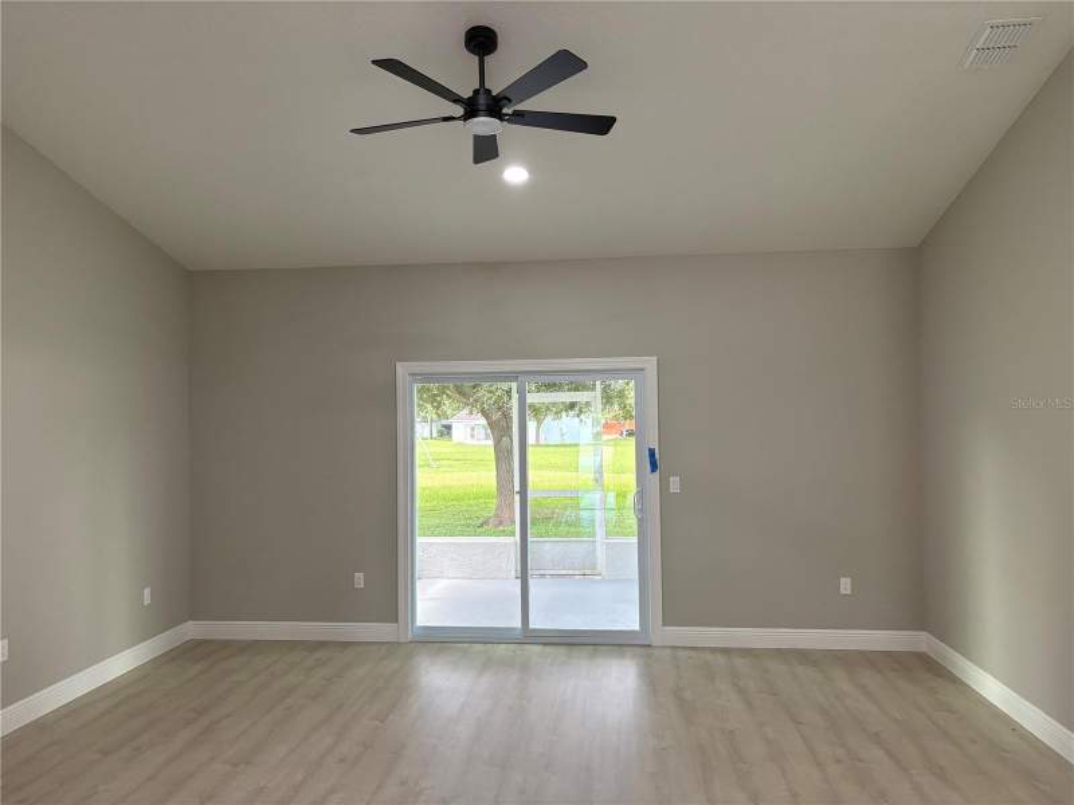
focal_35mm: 26
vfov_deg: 53.1
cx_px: 537
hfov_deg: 67.3
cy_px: 402
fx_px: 807
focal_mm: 5.96
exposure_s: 1/120
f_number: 1.6
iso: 125
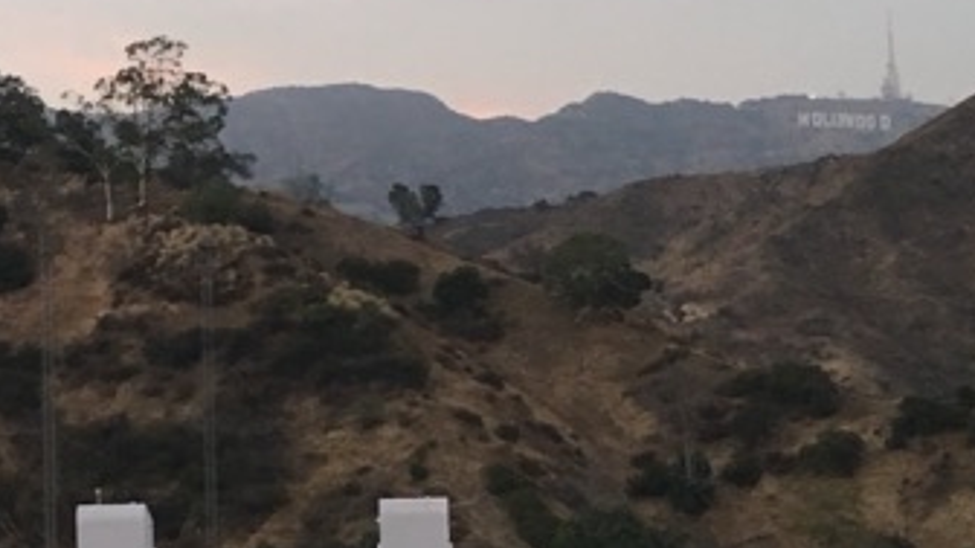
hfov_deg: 18.7
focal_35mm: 113
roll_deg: +0.1
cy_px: 101
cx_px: 133
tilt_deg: +7.4
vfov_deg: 10.7
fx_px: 2921
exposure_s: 1/30
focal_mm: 4.15
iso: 80
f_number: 2.2
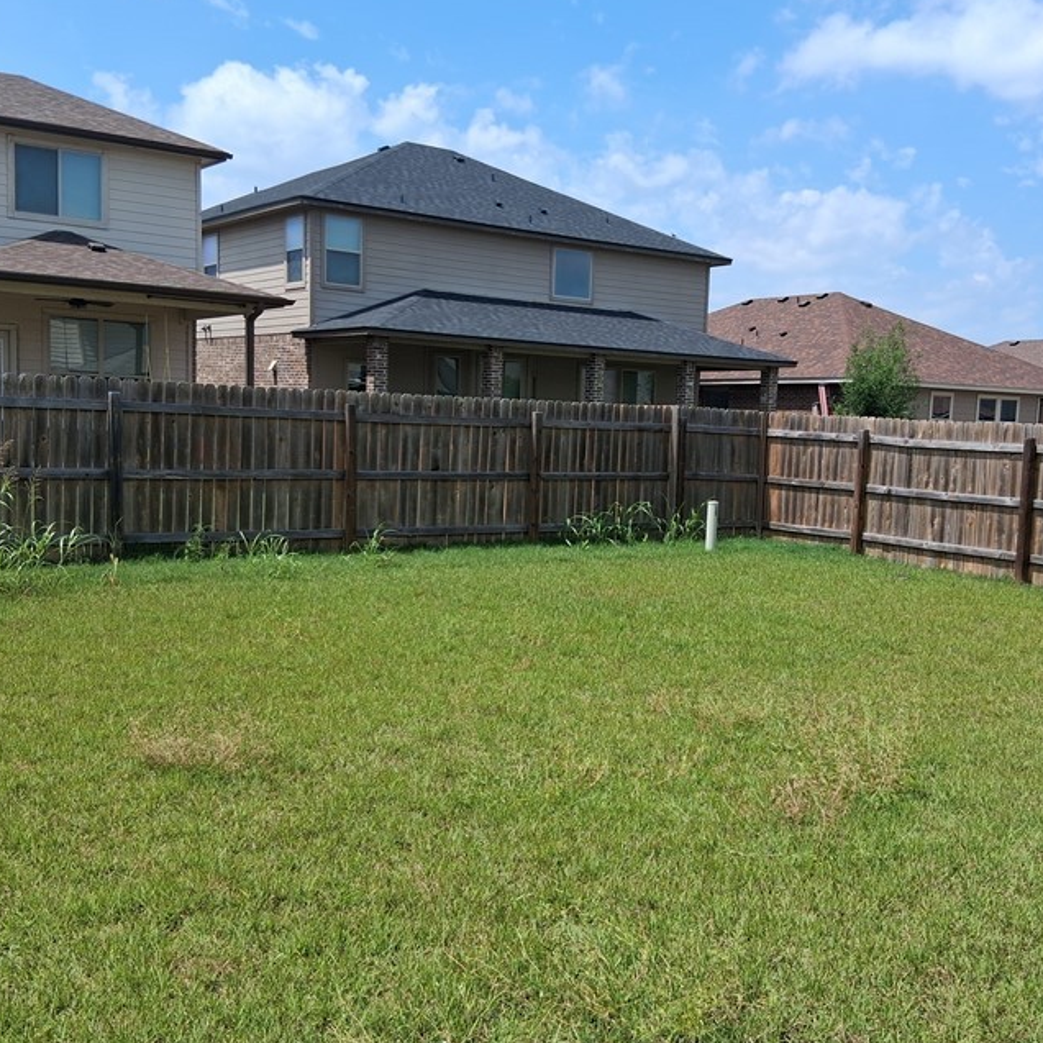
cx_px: 582
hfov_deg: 44.8
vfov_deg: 44.9
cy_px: 554
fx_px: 1261
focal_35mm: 37
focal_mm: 3.98
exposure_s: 1/544
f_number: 1.8
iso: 25
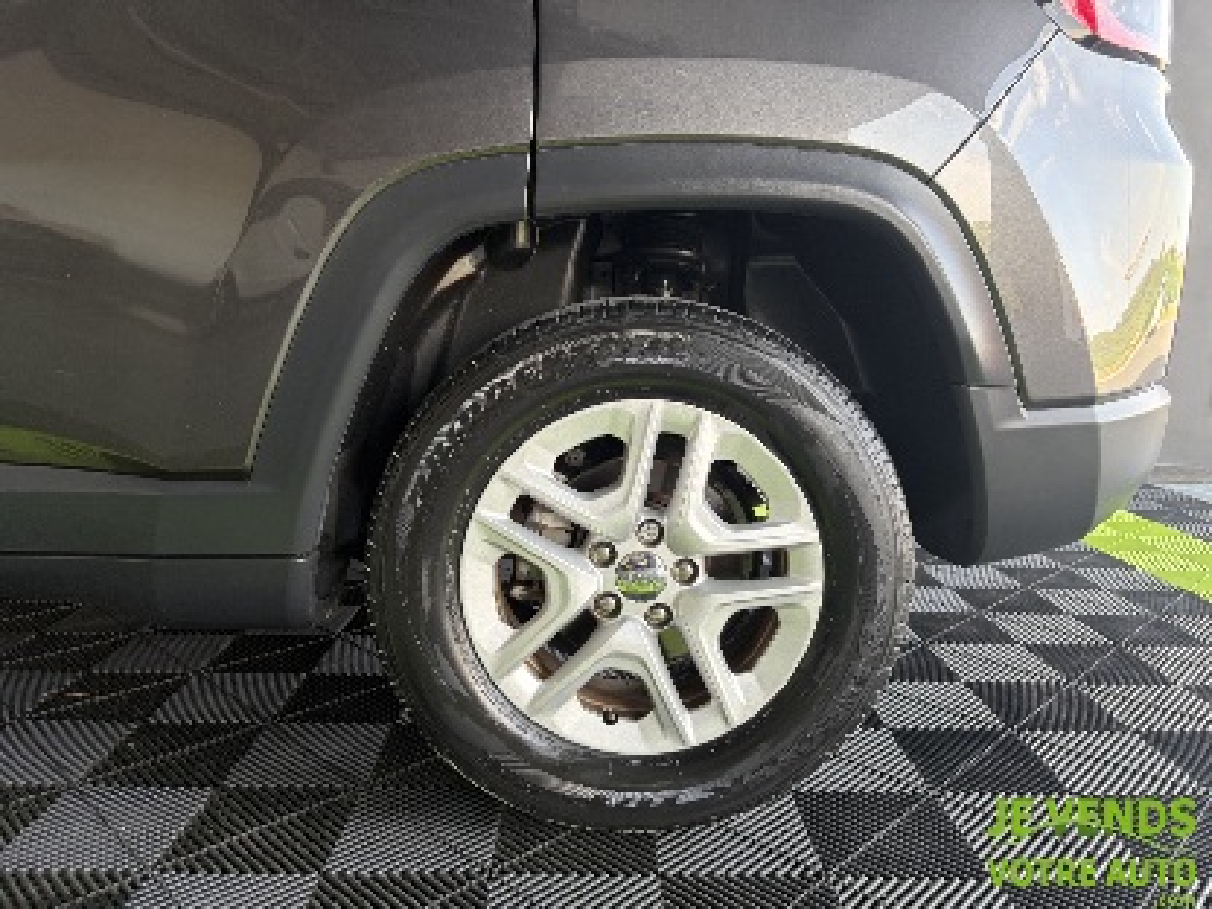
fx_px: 910
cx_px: 606
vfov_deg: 53.1
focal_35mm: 26
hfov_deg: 67.3
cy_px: 454
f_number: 1.6
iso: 125
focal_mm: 5.96
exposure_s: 1/122
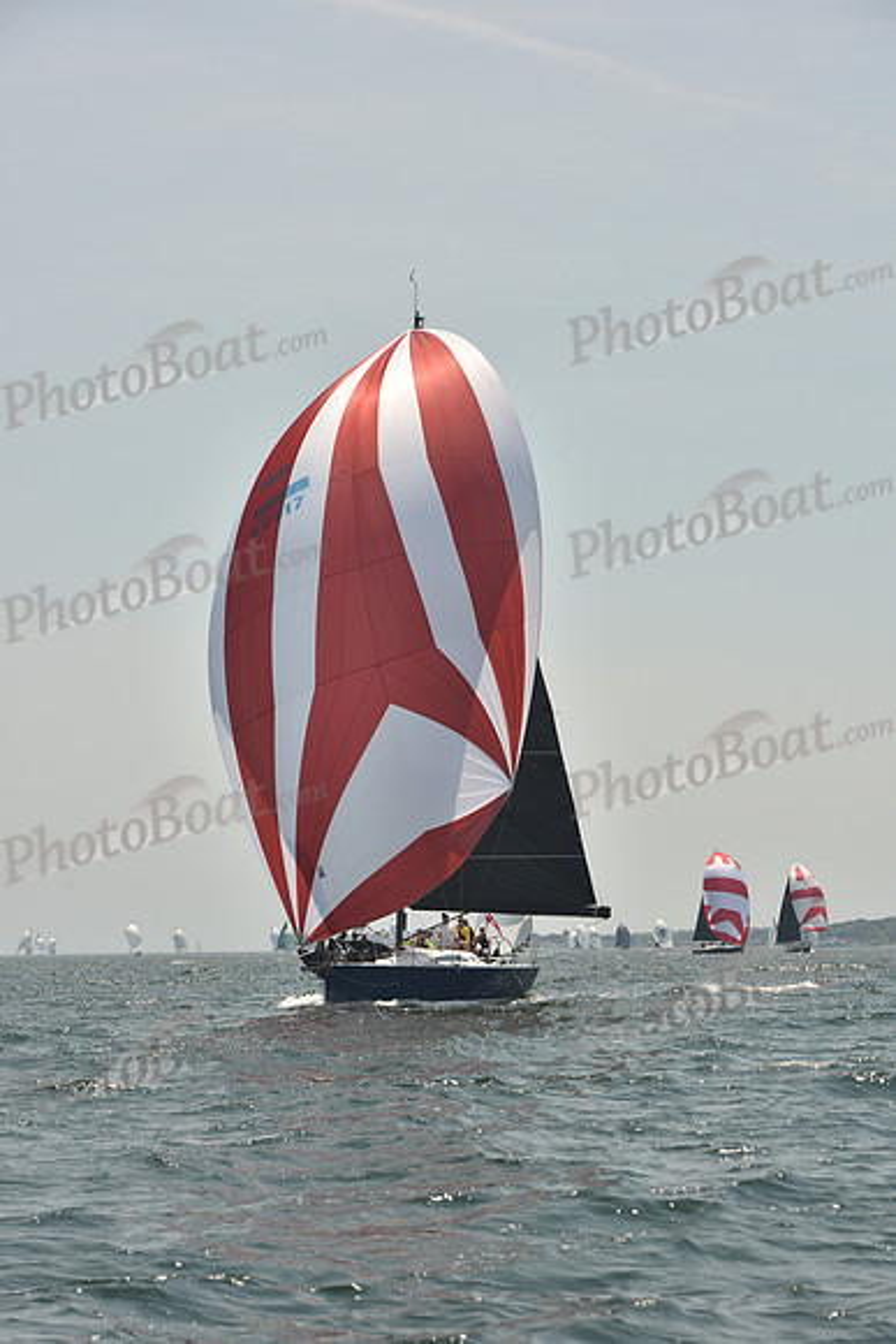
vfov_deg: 22.1
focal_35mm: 92
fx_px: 3432
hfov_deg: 14.9
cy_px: 672
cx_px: 448
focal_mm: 92
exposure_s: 1/640
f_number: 7.1
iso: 250
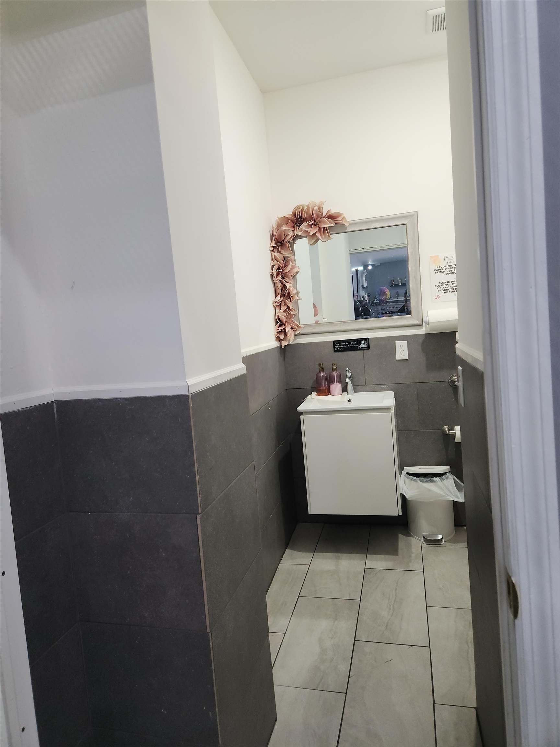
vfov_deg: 73.9
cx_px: 280
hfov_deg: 58.9
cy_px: 374
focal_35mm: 23
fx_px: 496
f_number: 1.8
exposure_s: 1/60
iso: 125
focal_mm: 5.4
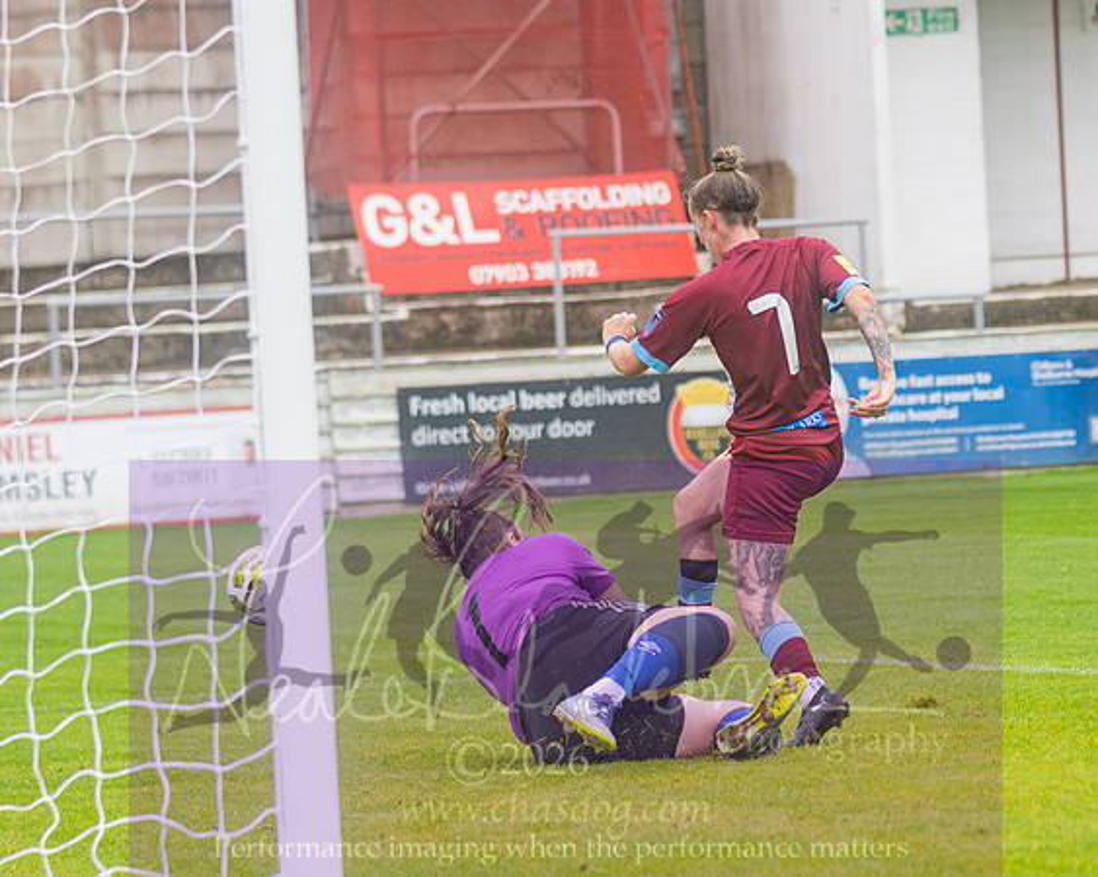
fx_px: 8957
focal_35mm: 276
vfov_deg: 5.6
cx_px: 547
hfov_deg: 7.0
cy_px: 281
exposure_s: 1/1600
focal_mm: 120
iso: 360
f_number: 2.8
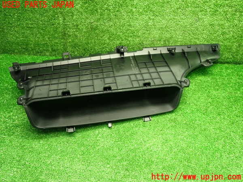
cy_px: 91
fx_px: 211
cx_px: 122
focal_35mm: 30
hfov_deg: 60.0
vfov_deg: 46.8
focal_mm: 5.4
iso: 400
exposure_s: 1/30
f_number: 2.3
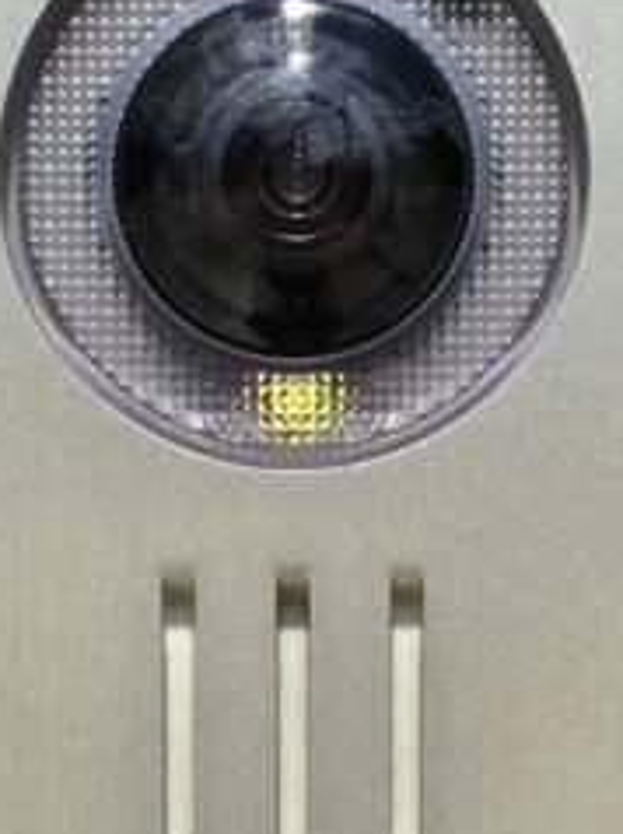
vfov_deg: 15.8
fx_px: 3005
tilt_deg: -5.5
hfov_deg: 11.8
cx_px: 315
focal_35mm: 125
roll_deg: -2.1
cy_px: 410
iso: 25
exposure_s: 1/1508
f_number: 2.2
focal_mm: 4.15
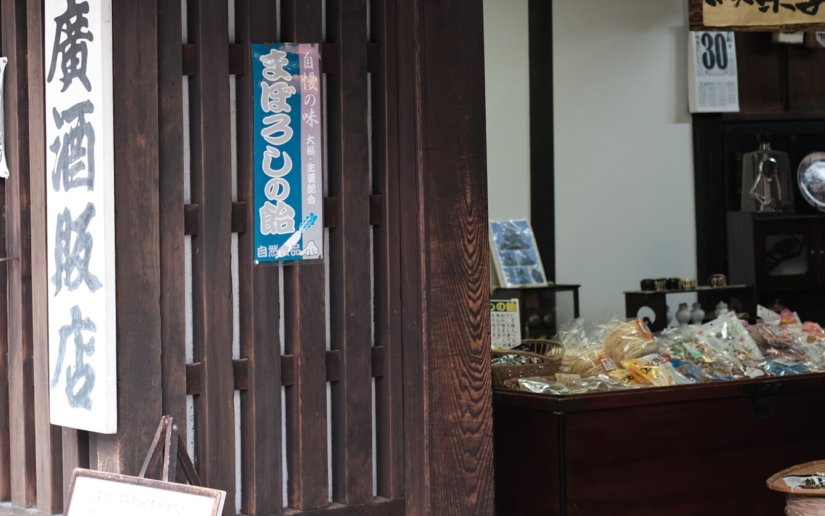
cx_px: 305
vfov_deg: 12.6
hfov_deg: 20.2
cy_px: 93
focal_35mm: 103
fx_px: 2316
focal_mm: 35
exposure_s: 1/40
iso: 160
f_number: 2
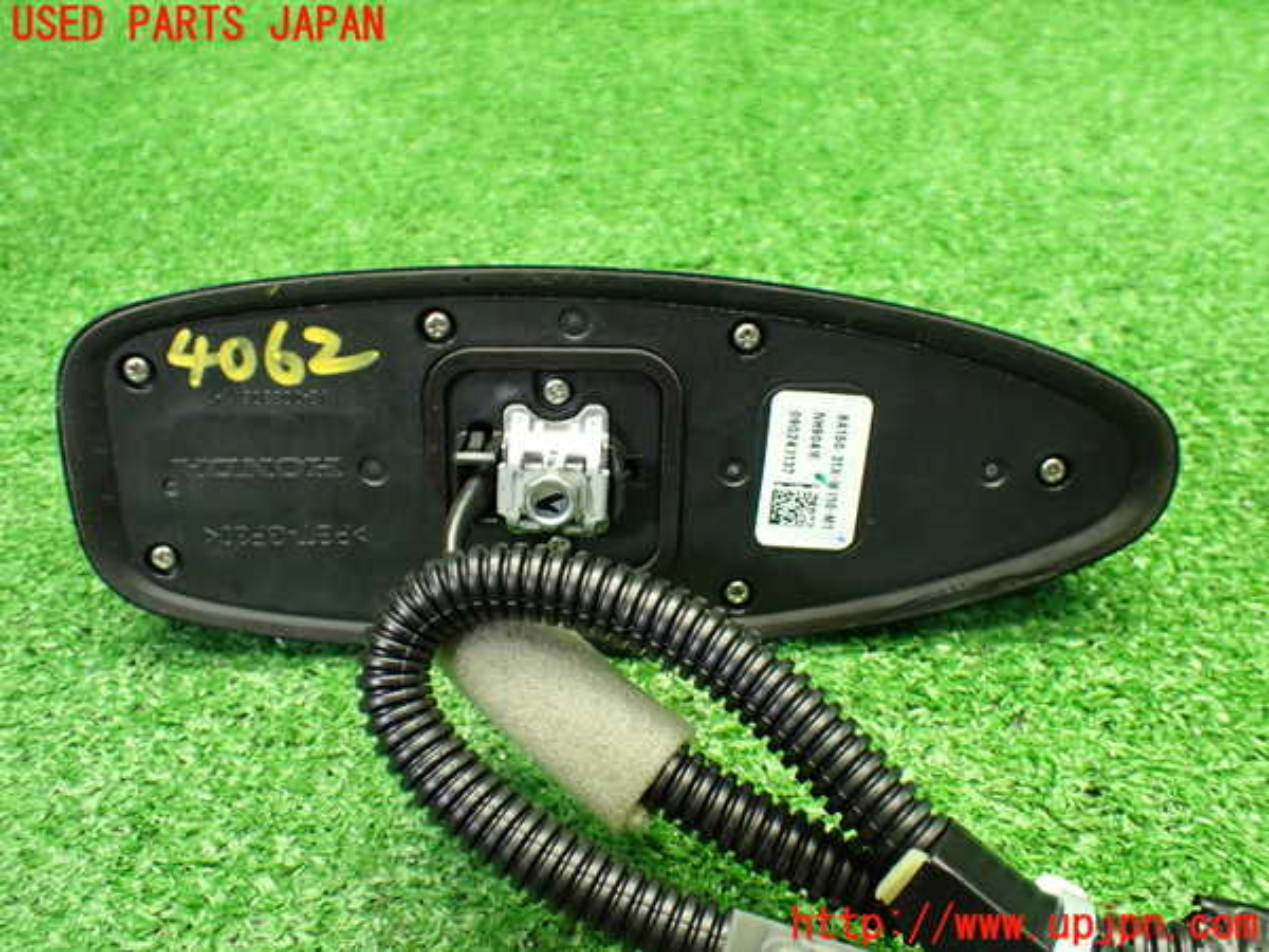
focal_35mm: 32
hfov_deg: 56.8
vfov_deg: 44.2
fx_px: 1173
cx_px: 634
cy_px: 476
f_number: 2.4
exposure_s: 1/60
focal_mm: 5.79
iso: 800
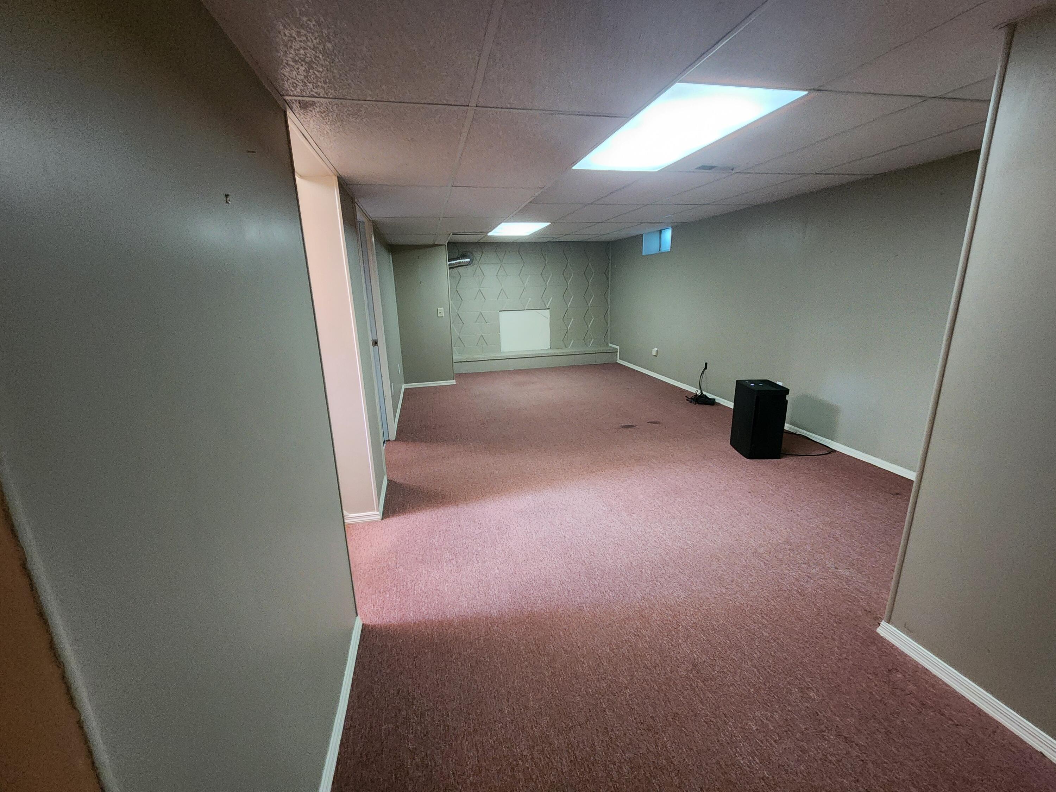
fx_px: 397
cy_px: 396
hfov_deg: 106.2
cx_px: 528
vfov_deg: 89.9
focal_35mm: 13
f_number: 2.2
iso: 640
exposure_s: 1/30
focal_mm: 2.2
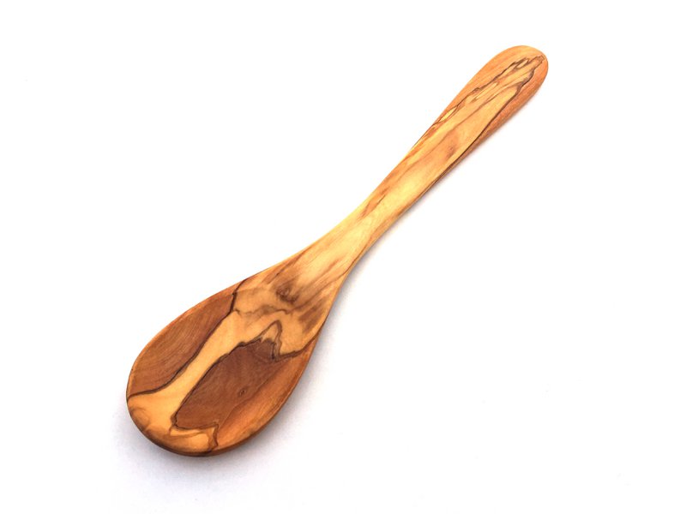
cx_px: 343
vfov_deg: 48.2
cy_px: 257
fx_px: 575
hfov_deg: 61.7
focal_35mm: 29
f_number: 2.2
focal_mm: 4.15
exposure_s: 1/807
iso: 32
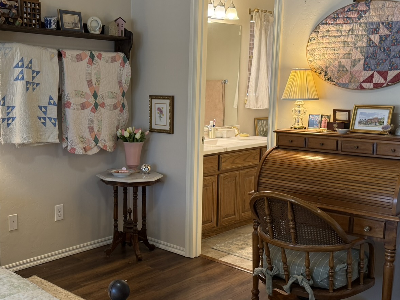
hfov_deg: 43.9
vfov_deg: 34.4
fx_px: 485
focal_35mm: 42
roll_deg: -0.5
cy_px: 157
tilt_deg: -8.0
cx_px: 120
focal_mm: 6.76
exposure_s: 1/60
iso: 160
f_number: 1.78
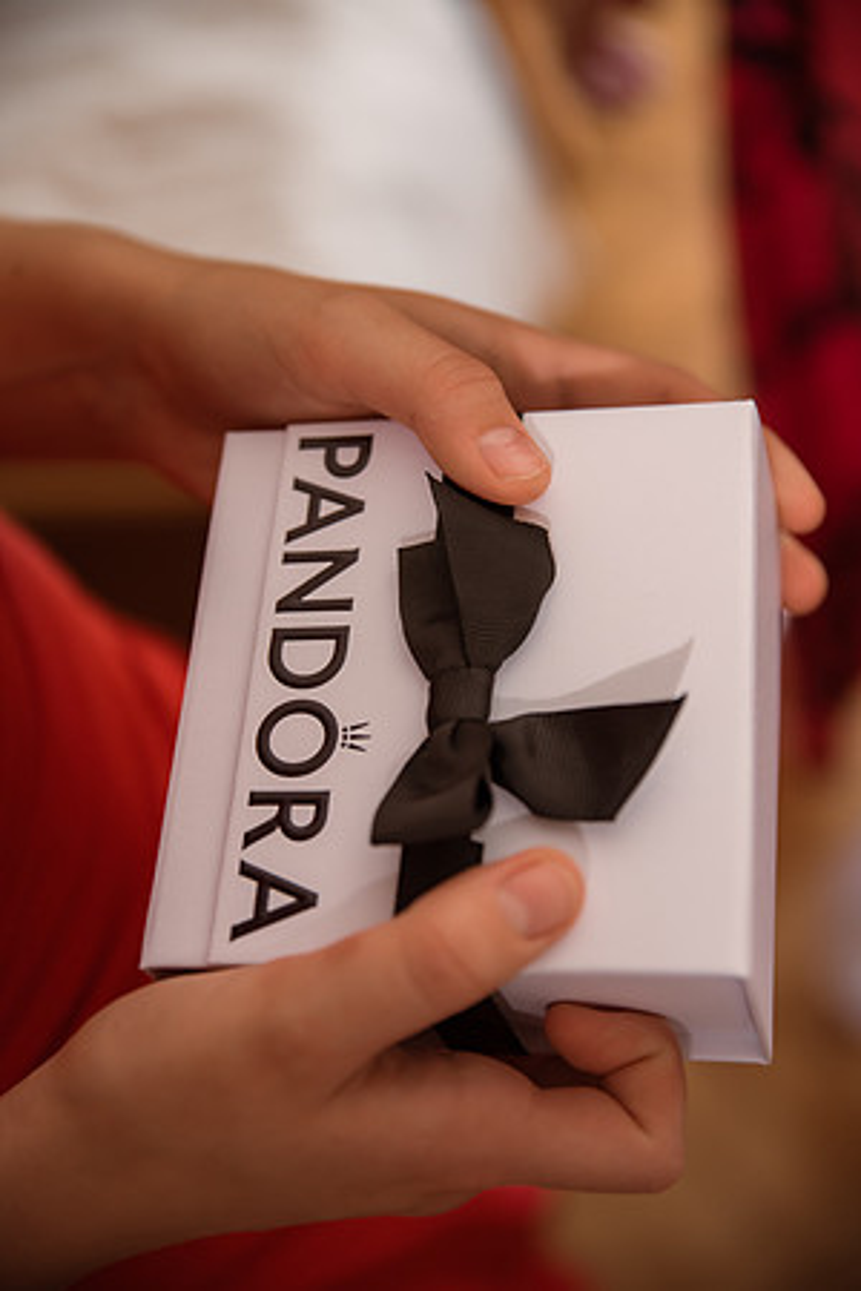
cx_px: 430
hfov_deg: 21.9
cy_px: 646
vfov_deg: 32.4
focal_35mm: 62
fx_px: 2224
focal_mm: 62
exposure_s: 1/80
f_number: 2.8
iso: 800
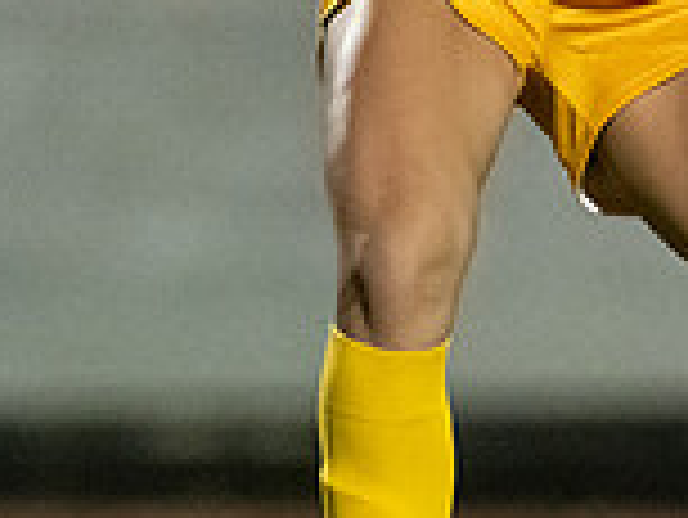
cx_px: 643
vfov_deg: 0.8
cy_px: 11
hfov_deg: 1.1
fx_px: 36022
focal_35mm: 1811
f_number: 2.8
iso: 16000
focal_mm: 300
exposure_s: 1/1000
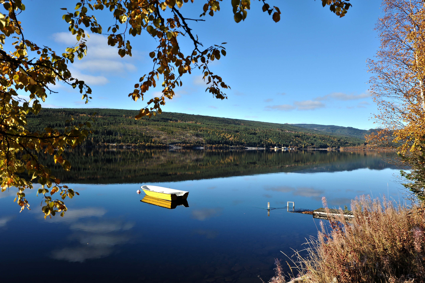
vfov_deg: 46.3
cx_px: 212
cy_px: 142
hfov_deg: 65.5
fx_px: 330
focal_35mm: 28
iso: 200
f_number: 9
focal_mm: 28
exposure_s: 1/320
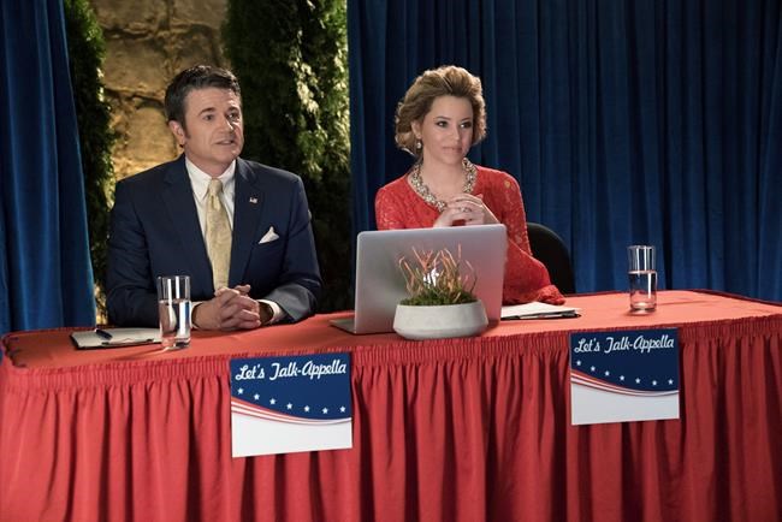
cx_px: 391
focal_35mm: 70
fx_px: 1521
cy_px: 261
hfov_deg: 28.8
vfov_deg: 19.5
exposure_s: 1/200
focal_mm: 70
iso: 8000
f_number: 4
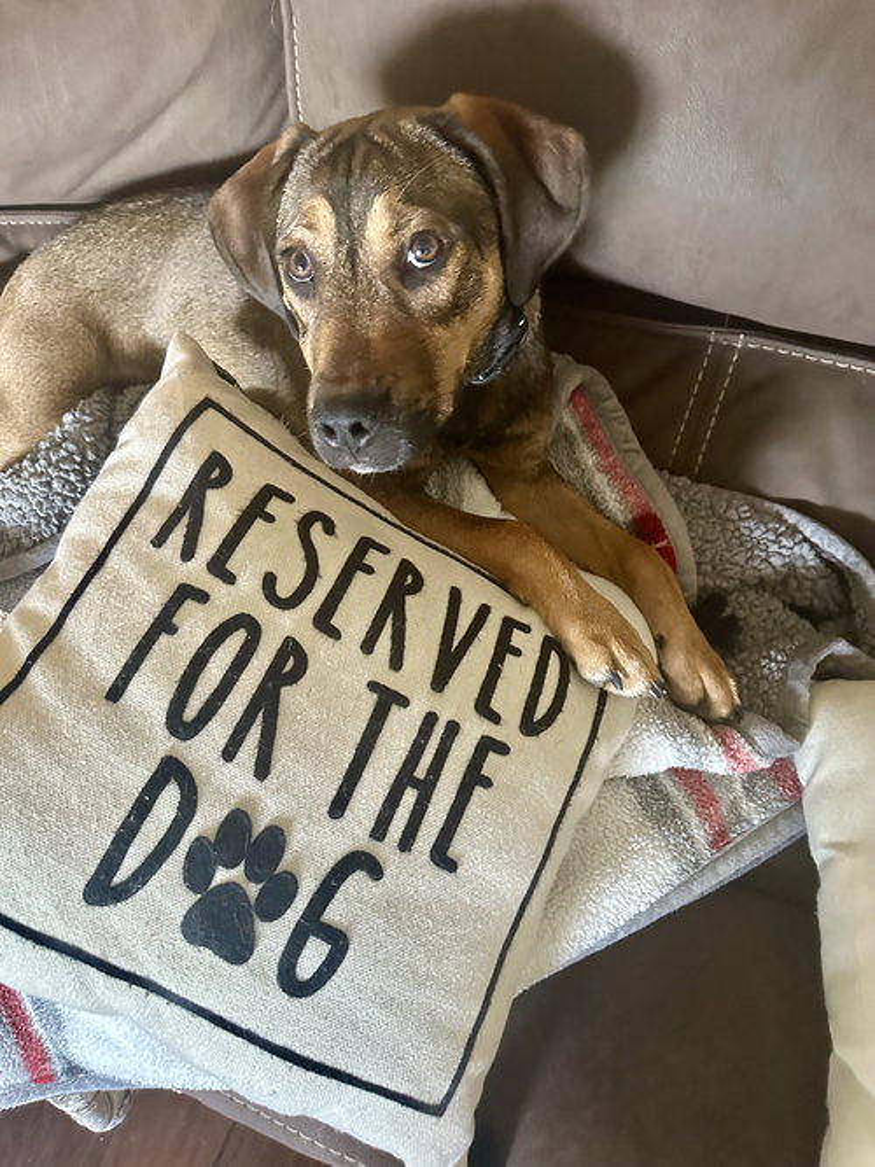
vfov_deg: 71.6
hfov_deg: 56.8
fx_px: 809
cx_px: 438
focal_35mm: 24
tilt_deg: -60.4
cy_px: 584
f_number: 1.78
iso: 800
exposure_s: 1/60
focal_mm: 6.86
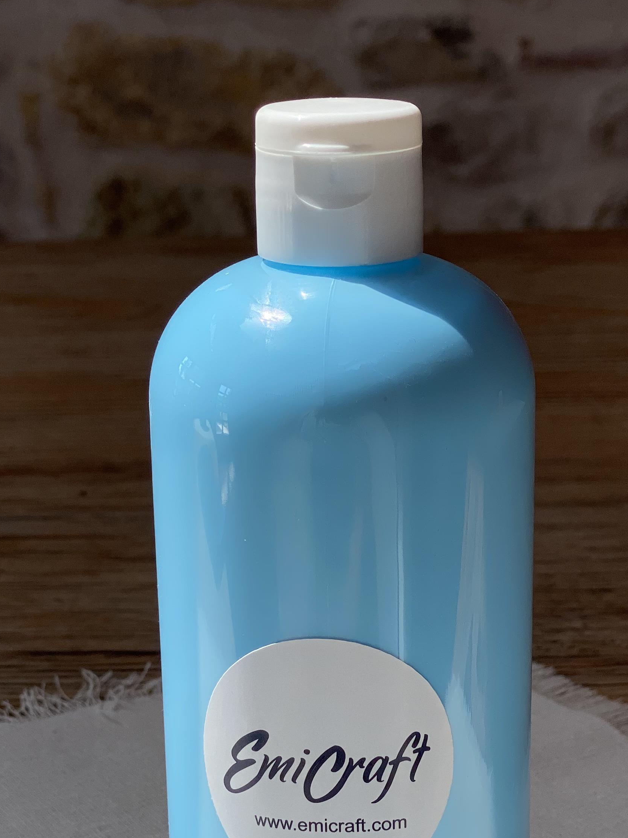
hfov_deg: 15.7
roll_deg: +0.1
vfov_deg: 20.7
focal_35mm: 94
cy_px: 596
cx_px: 346
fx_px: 2273
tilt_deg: -19.2
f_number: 2
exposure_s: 1/424
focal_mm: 6
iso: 20
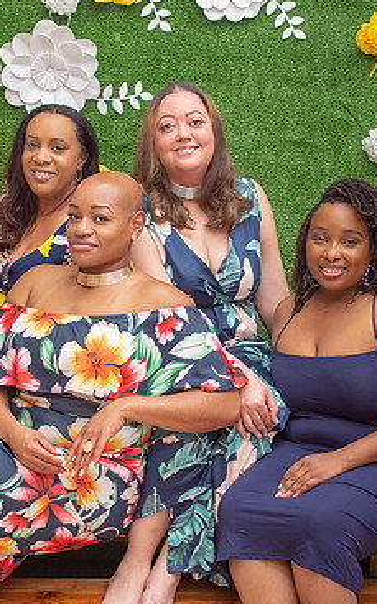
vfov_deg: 31.5
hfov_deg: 20.0
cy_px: 329
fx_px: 1070
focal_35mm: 65
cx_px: 168
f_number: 3.2
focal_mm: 35
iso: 100
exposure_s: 1/200
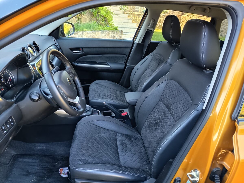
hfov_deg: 71.6
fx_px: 169
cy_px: 92
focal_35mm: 24
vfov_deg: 56.8
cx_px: 122
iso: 441
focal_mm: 5.24
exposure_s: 1/50
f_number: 1.7
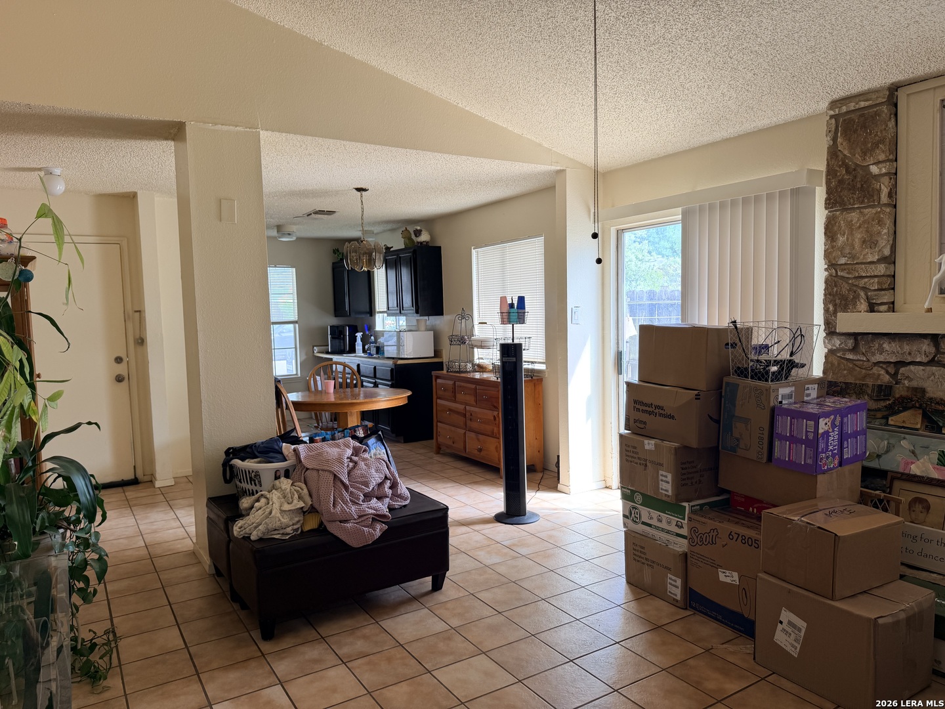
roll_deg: +2.3
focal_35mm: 24
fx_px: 655
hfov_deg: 71.6
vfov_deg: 56.8
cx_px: 472
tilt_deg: -4.8
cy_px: 354
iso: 80
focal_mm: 6.76
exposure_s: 1/121
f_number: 1.78
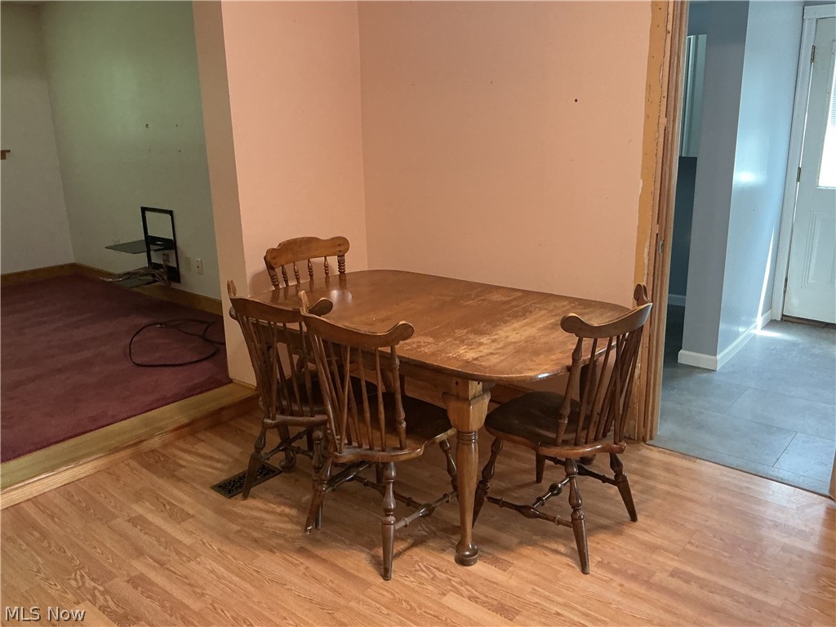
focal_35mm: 29
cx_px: 418
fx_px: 700
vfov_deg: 48.2
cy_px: 314
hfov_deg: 61.7
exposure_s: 1/60
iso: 160
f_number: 1.8
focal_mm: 3
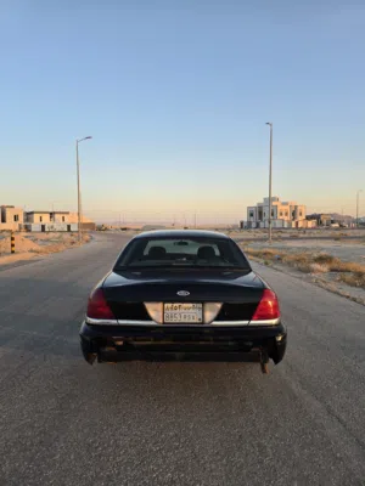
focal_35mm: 23
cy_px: 243
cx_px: 182
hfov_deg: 58.9
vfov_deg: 73.9
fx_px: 323
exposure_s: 1/180
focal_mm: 6.3
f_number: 1.7
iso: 20
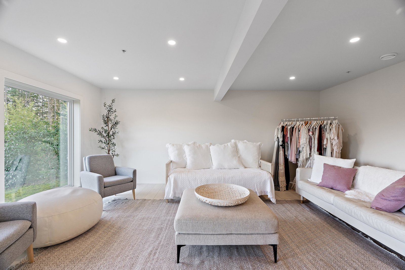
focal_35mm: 16
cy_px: 135
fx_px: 180
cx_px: 202
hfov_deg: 96.7
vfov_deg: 73.8
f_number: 7.1
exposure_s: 1
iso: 320
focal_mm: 16
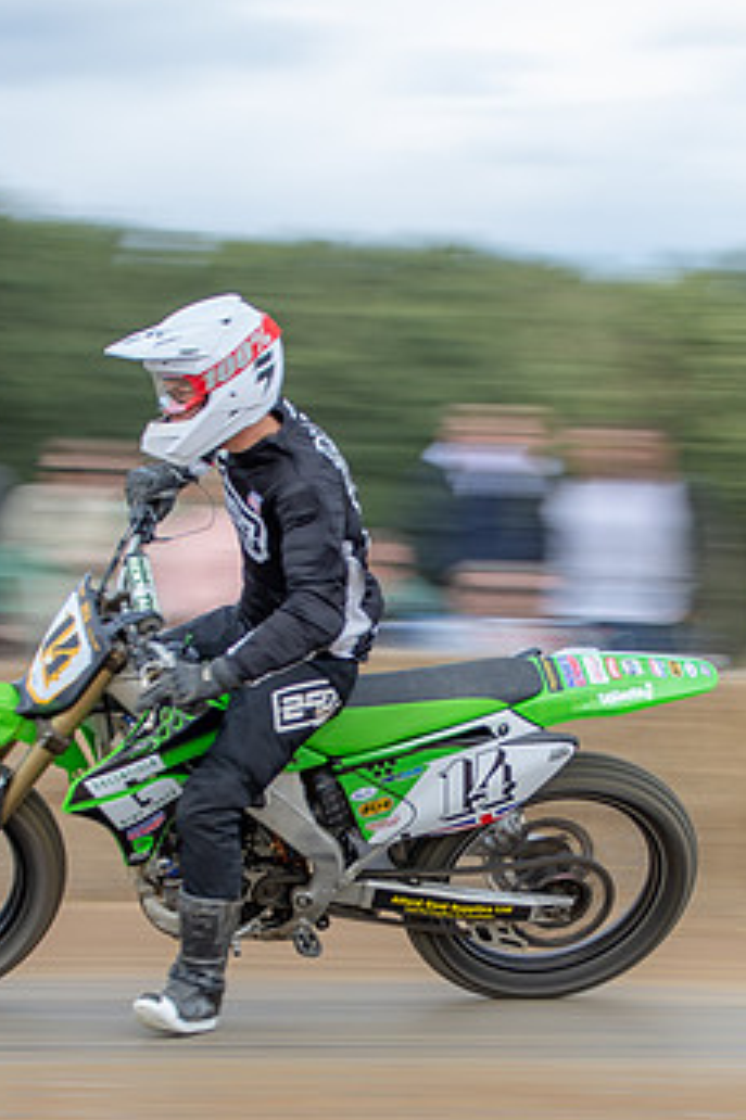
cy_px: 697
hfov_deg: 7.1
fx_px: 5974
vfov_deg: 10.7
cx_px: 465
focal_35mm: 192
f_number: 6.3
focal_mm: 60
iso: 100
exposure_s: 1/100
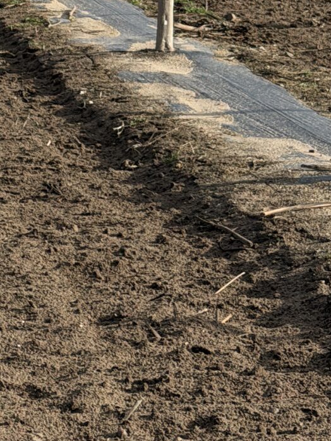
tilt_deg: -1.3
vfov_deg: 10.9
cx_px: 61
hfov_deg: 8.4
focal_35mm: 176
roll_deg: +0.9
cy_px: -174
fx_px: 2243
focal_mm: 6.76
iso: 64
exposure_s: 1/5208
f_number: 1.78
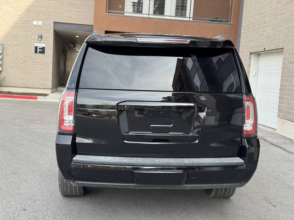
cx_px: 147
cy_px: 110
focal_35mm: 48
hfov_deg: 39.7
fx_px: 408
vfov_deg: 30.3
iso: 64
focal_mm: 6.76
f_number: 1.78
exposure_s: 1/470
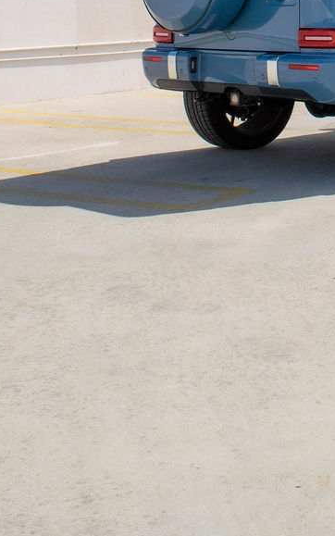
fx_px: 1066
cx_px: 360
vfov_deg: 24.9
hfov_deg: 17.3
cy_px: -139
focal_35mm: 73
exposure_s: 1/2000
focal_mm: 18
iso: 360
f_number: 8
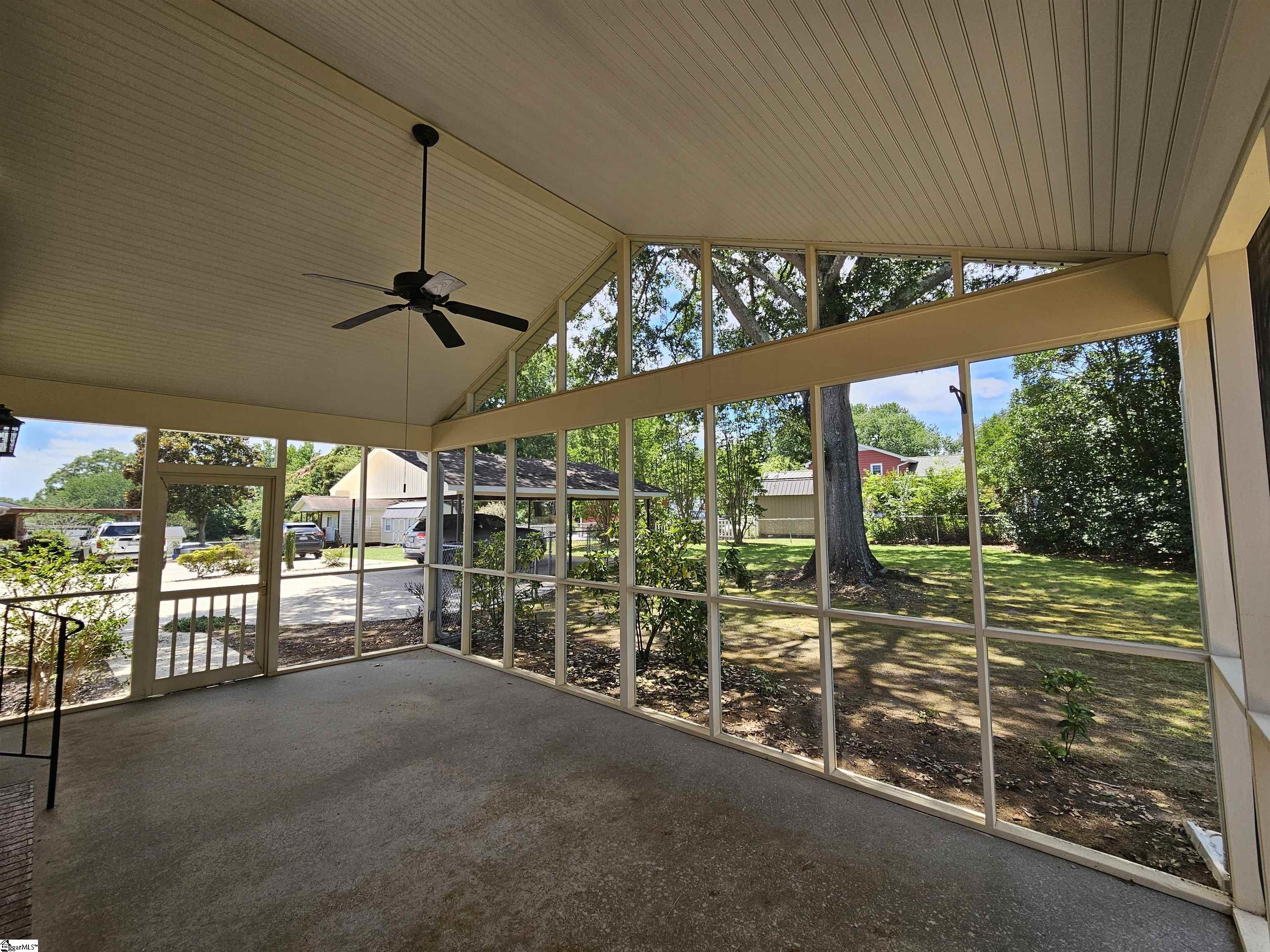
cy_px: 476
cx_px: 635
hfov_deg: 106.2
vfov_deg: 89.9
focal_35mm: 13
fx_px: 477
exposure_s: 1/280
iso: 50
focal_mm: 2.2
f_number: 2.2
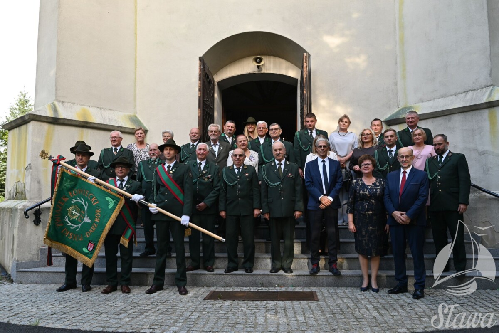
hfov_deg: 61.1
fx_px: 423
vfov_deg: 43.0
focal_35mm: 30
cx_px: 250
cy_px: 166
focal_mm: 30.5
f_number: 4
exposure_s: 1/250
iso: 280
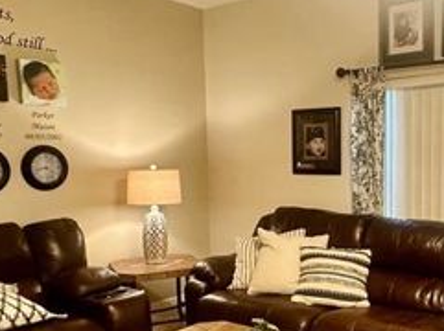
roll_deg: -0.2
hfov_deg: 44.1
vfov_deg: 34.9
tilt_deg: -5.6
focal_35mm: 41
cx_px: 342
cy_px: 204
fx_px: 525
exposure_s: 1/120
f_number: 2.2
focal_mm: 2.22
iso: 320
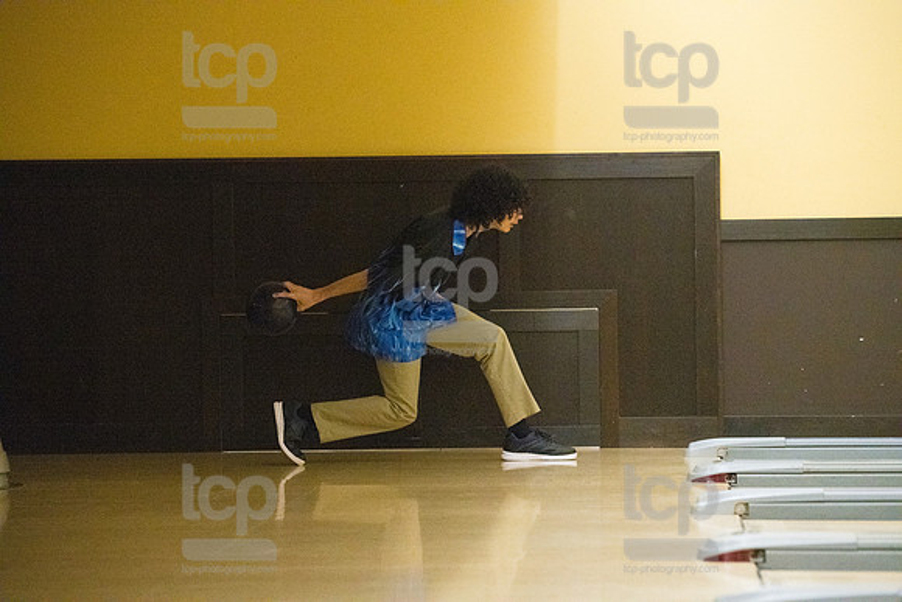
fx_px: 3634
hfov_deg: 14.2
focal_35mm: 145
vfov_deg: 9.5
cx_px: 451
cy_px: 301
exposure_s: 1/1000
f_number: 4.5
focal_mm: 145
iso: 10000
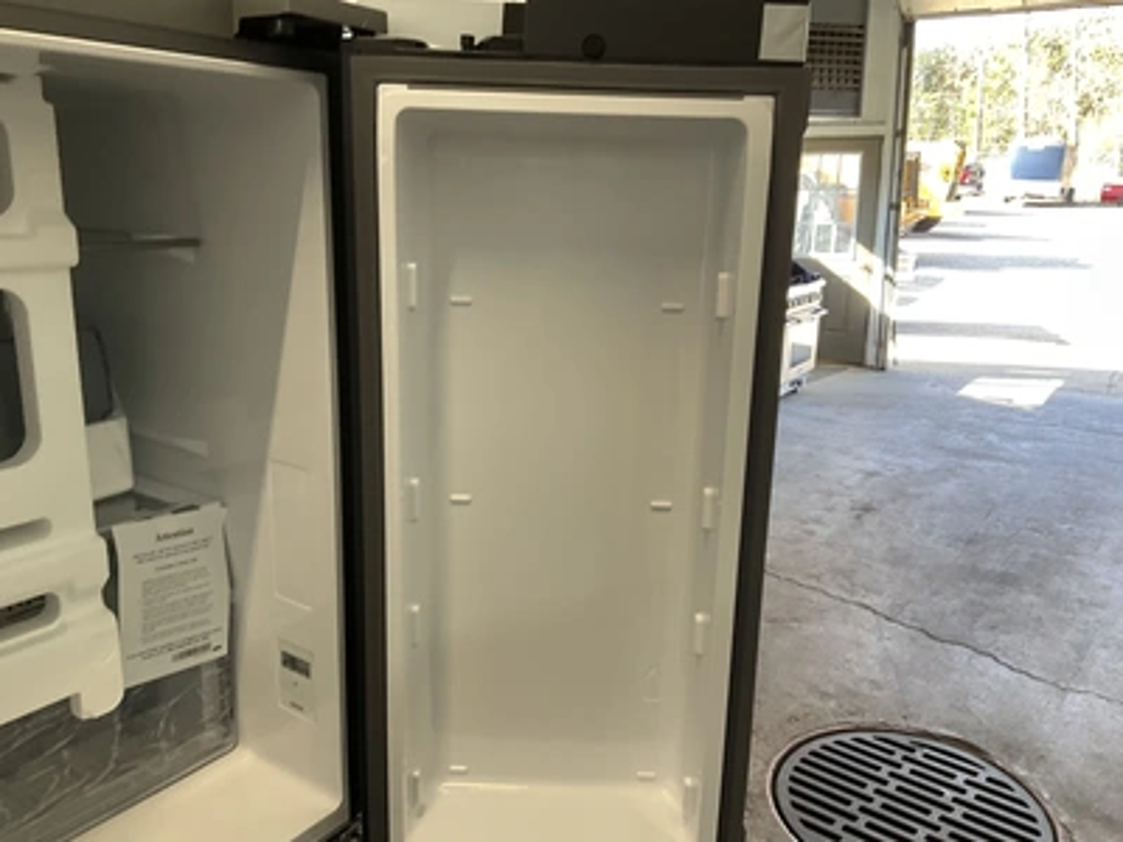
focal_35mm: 29
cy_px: 421
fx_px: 941
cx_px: 562
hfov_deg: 61.7
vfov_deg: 48.2
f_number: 1.8
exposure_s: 1/60
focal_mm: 3
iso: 40
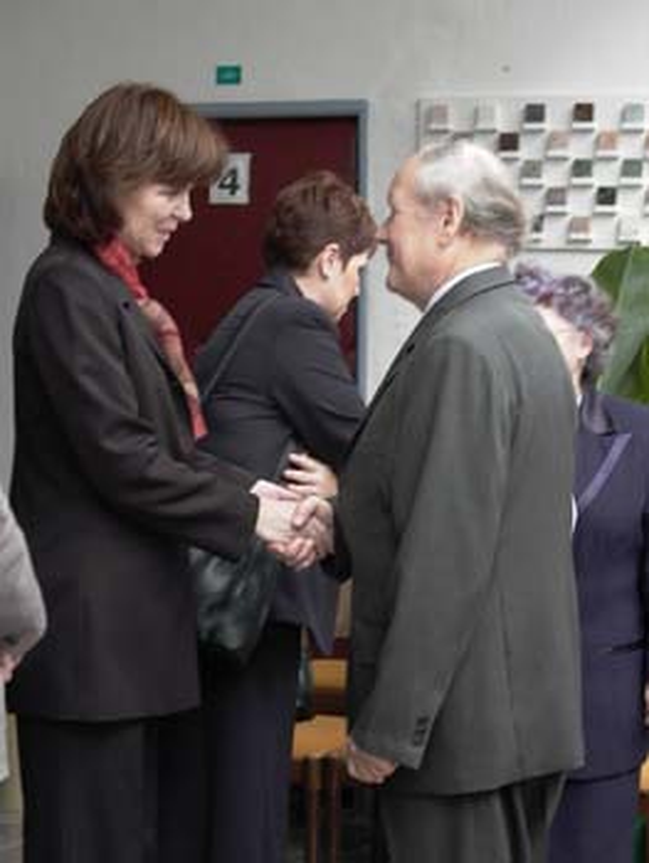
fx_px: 2372
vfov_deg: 20.6
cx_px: 324
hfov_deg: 15.6
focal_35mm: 95
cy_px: 432
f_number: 2.46
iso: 100
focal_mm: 20.05
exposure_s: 1/31.1
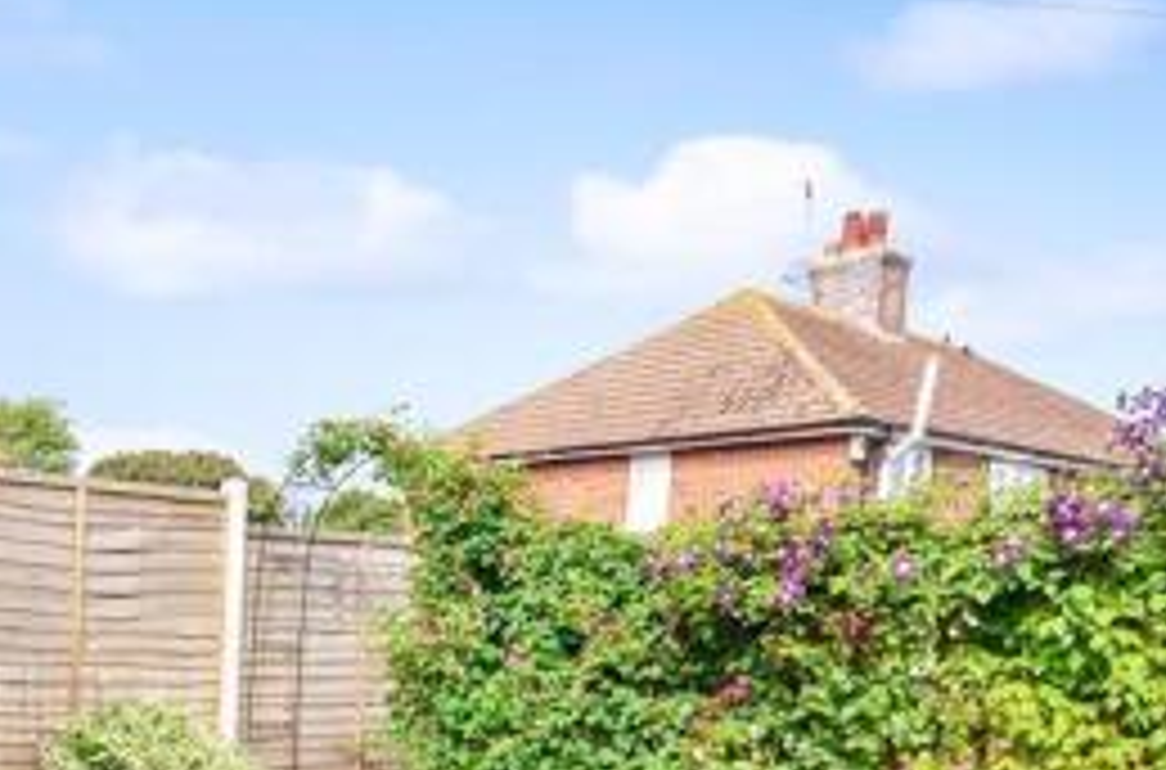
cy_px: 635
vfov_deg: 33.6
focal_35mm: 38
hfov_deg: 46.4
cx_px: 140
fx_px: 1227
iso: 200
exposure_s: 1/320
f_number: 4.5
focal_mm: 10
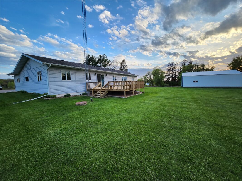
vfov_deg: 89.9
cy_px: 90
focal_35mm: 13
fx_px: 91
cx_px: 121
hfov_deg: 106.2
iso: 32
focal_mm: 1.7
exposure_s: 1/191
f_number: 2.2
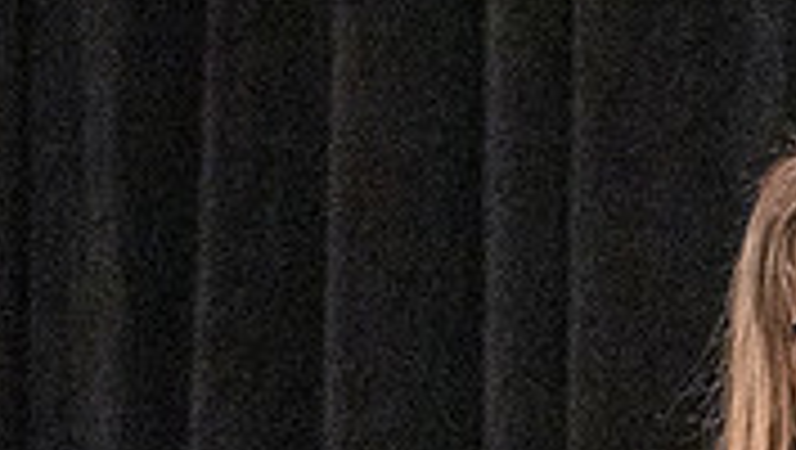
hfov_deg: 2.1
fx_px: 21721
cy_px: 808
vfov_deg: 1.2
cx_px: 1039
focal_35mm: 1028
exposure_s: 1/125
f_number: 4
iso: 6400
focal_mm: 200
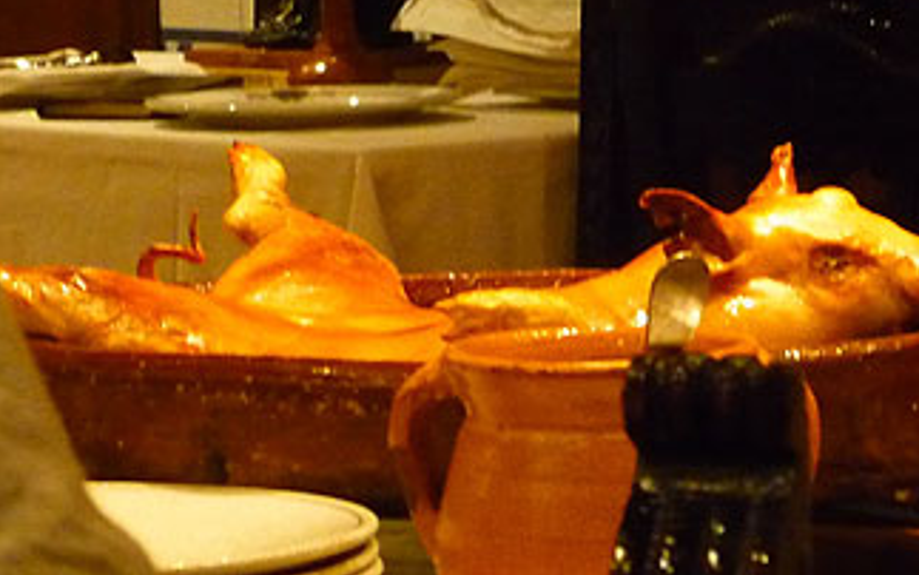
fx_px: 5912
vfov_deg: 5.6
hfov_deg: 8.9
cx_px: 589
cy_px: 169
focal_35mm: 236
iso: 800
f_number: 5.1
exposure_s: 1/8
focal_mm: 16.5
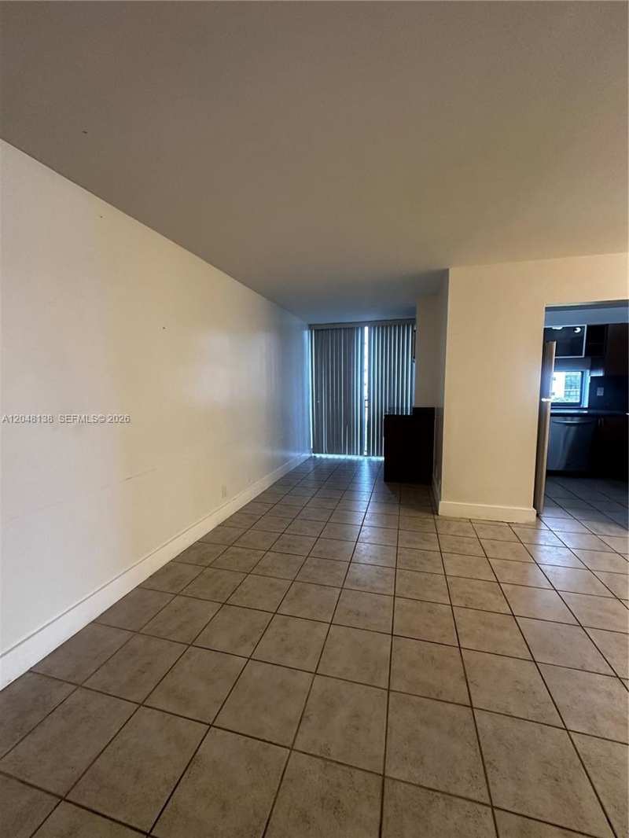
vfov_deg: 102.1
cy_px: 419
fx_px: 339
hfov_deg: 85.7
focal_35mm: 14
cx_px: 314
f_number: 2.2
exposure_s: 1/120
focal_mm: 2.22
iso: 250
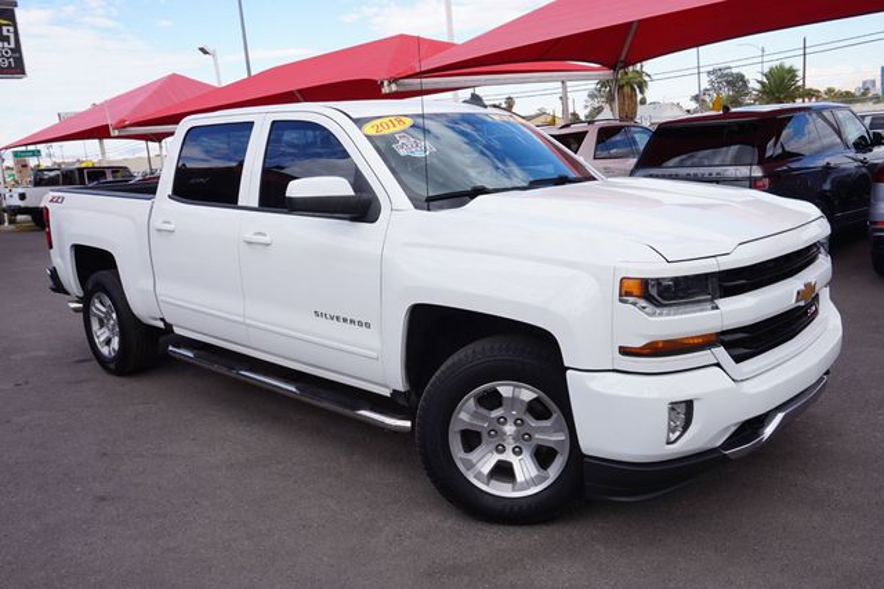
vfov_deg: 43.6
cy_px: 294
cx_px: 442
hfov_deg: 62.0
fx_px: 736
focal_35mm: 30
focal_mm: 20
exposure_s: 1/80
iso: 100
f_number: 10
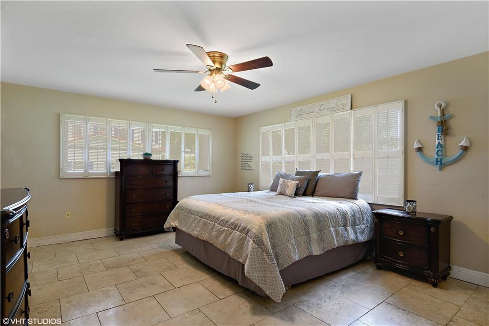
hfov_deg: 86.9
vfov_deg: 64.6
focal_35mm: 19
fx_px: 258
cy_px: 163
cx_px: 244
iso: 250
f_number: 8
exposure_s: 1/4
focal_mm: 19
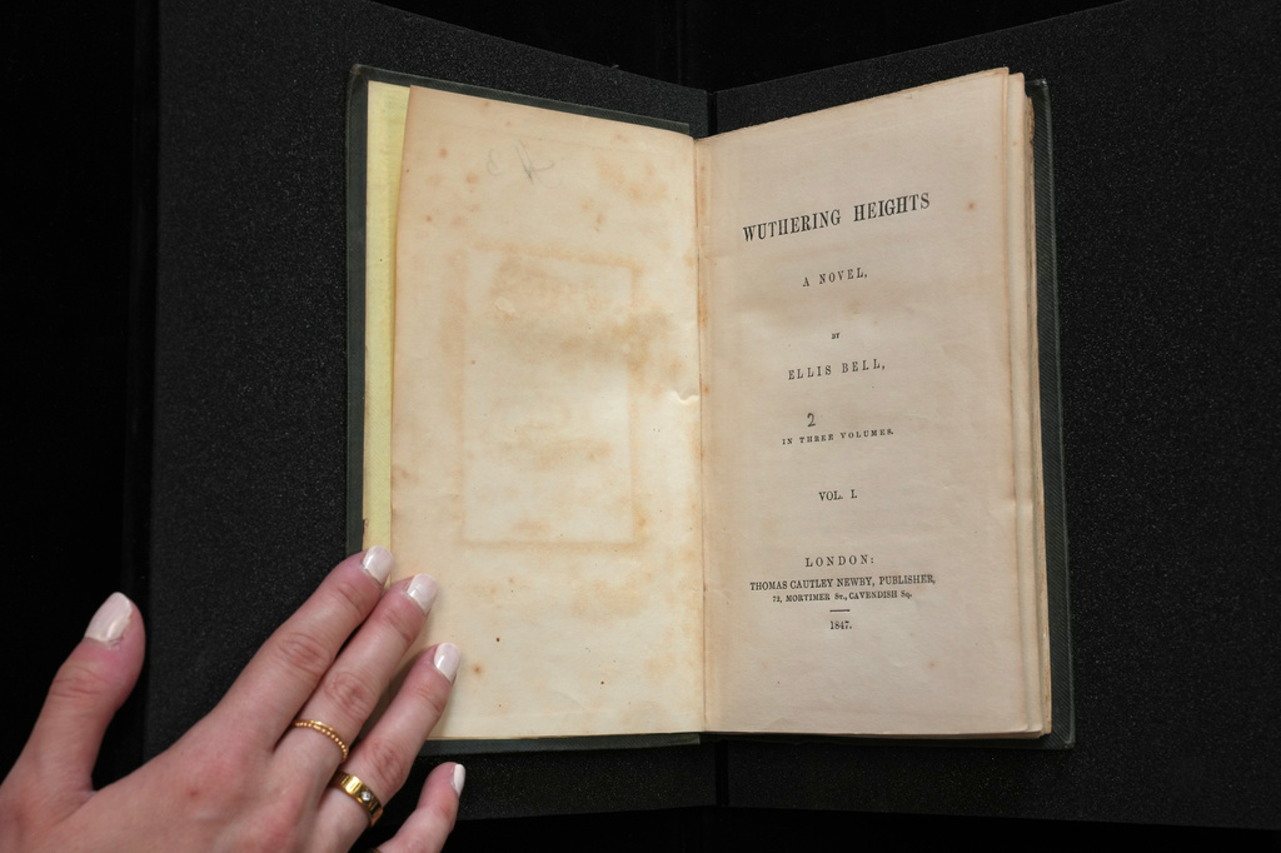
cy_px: 426
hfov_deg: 37.5
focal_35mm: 53
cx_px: 640
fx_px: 1885
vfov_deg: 25.5
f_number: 11
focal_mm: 53
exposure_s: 1/80
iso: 640
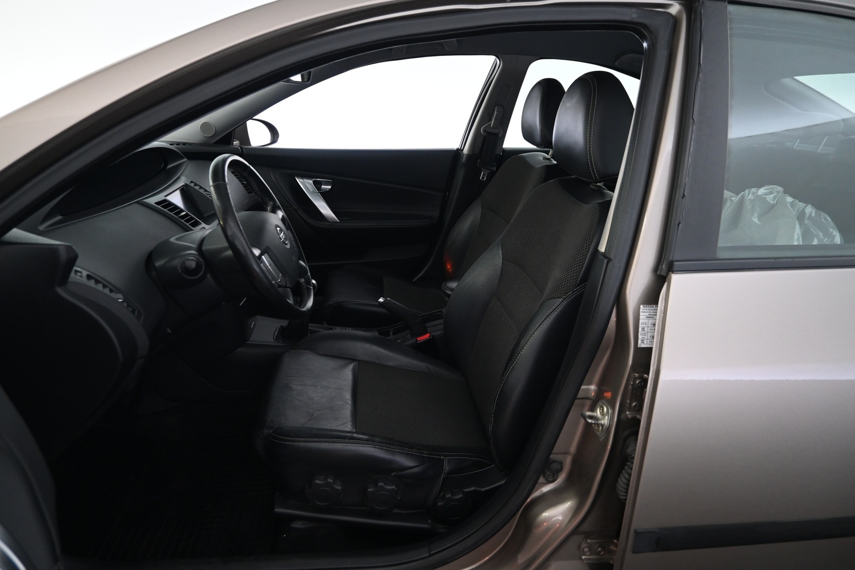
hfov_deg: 73.7
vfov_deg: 53.1
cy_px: 285
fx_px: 570
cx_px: 428
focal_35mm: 24
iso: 1600
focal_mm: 16
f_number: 3.5
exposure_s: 1/25
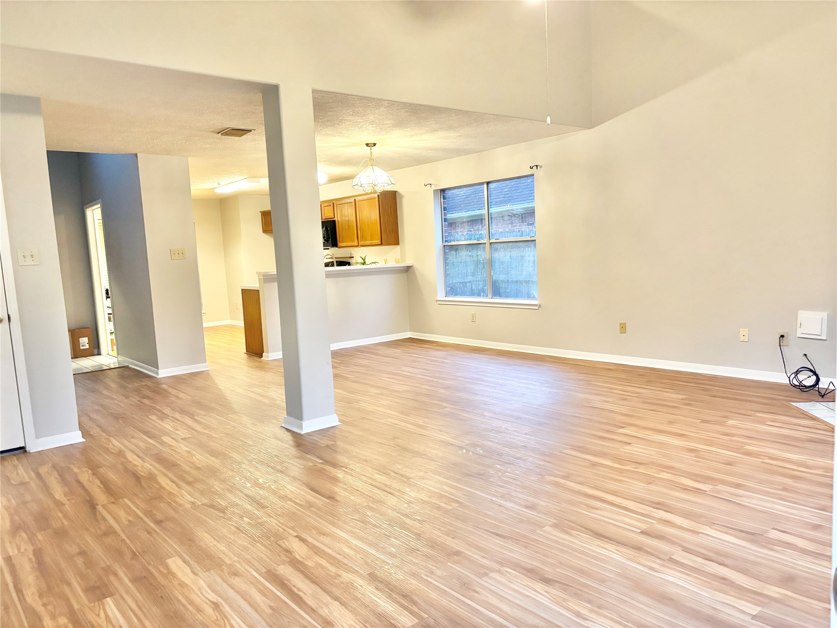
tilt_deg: -6.3
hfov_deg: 67.3
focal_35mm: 26
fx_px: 629
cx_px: 418
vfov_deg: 53.1
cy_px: 314
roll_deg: +2.7
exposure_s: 1/60
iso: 400
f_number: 1.6
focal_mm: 5.96
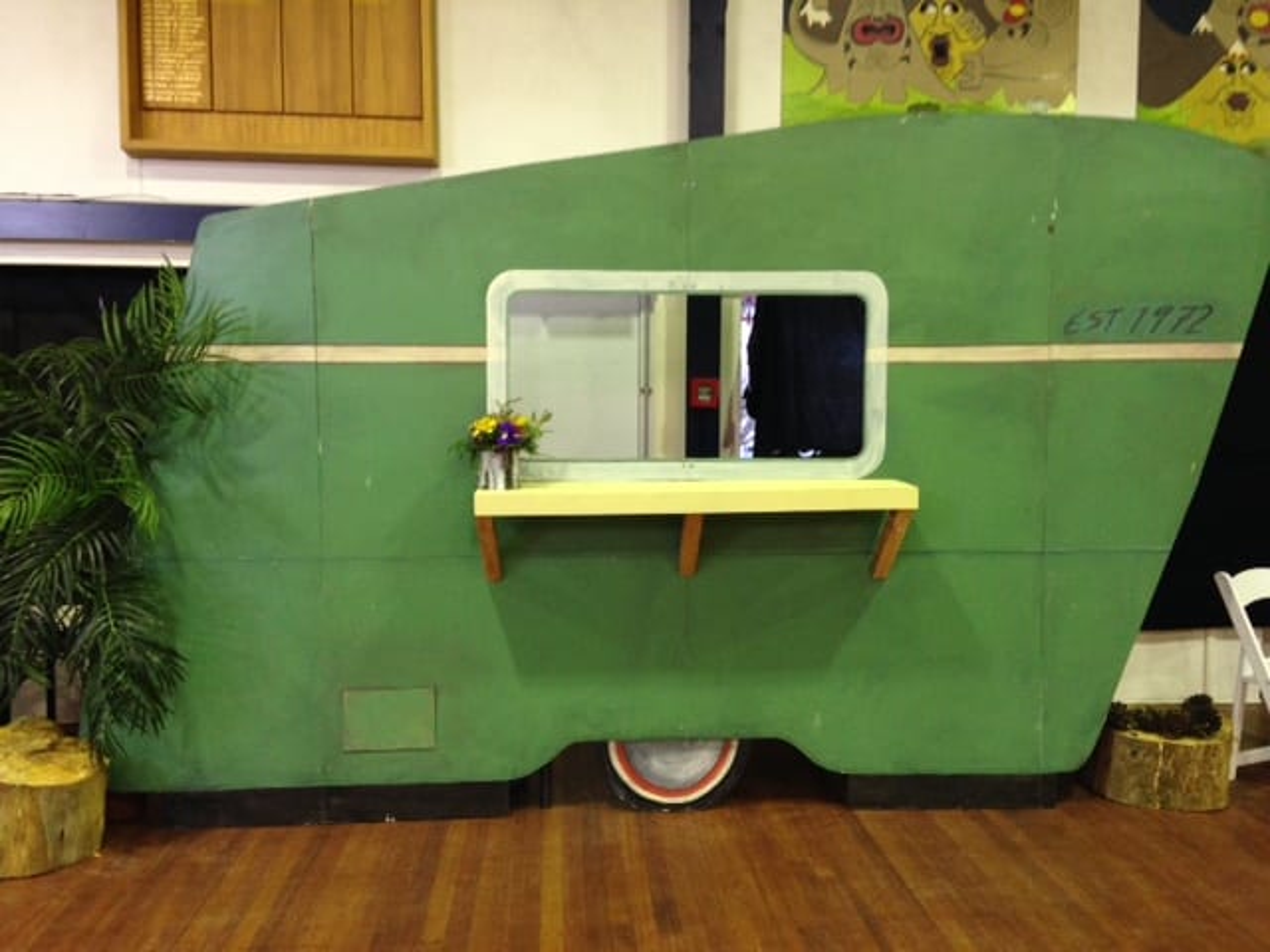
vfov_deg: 42.9
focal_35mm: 33
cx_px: 635
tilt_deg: -4.5
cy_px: 476
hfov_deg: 55.4
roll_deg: +0.8
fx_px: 1211
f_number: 2.4
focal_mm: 4.12
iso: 160
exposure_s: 1/20
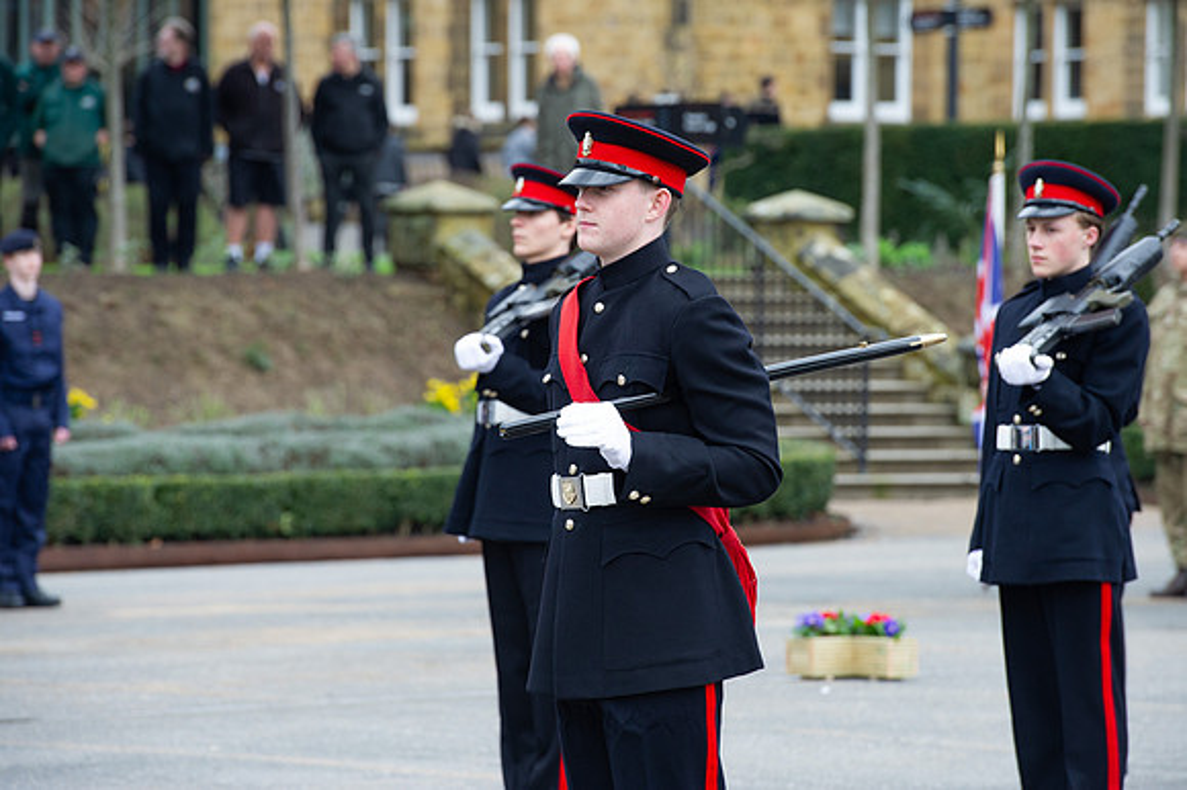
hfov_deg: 9.4
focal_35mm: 219
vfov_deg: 6.3
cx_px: 622
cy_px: 357
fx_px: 7223
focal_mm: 200
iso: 560
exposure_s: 1/250
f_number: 6.3
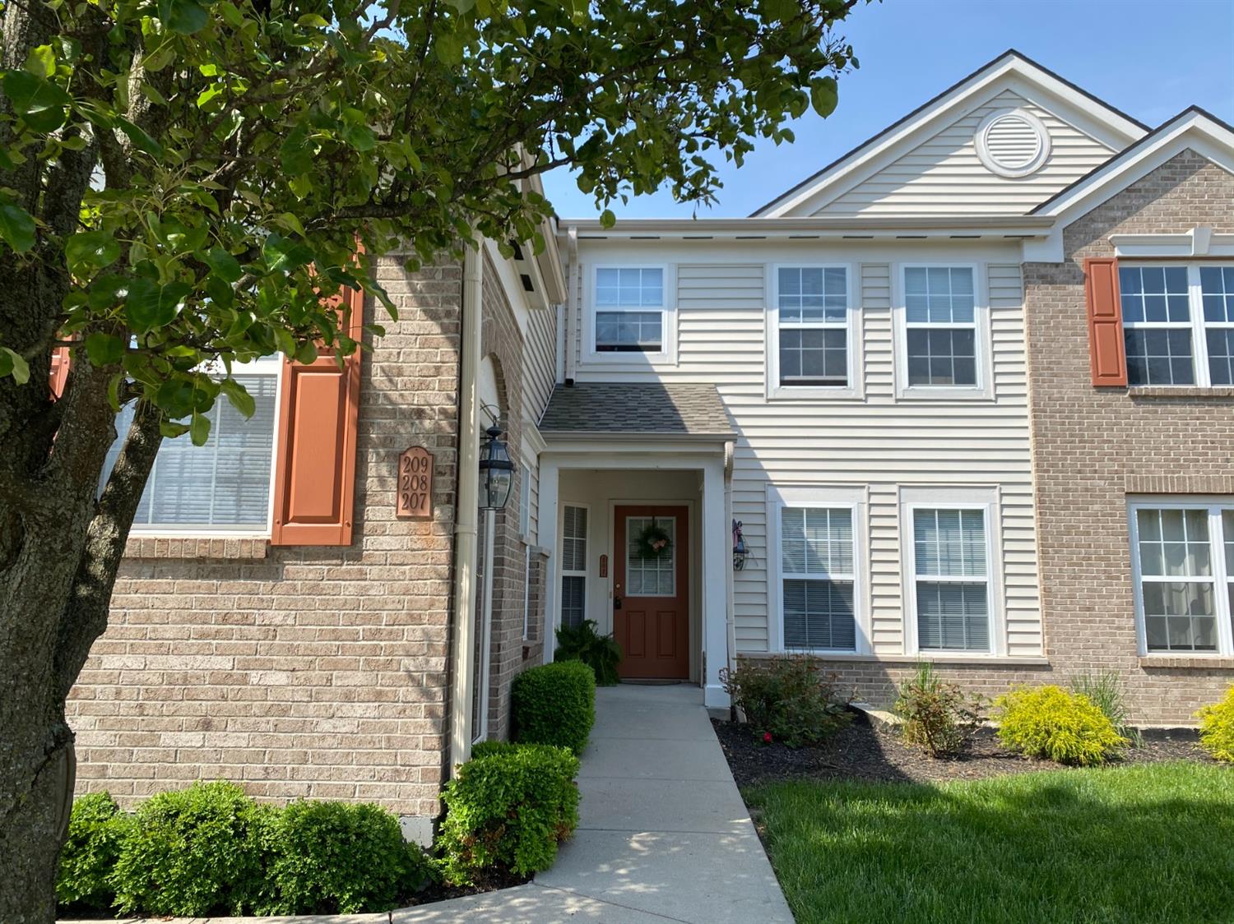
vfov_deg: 53.0
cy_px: 462
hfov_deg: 67.3
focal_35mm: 26
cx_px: 617
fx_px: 927
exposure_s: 1/1808
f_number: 1.8
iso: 32
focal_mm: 4.25
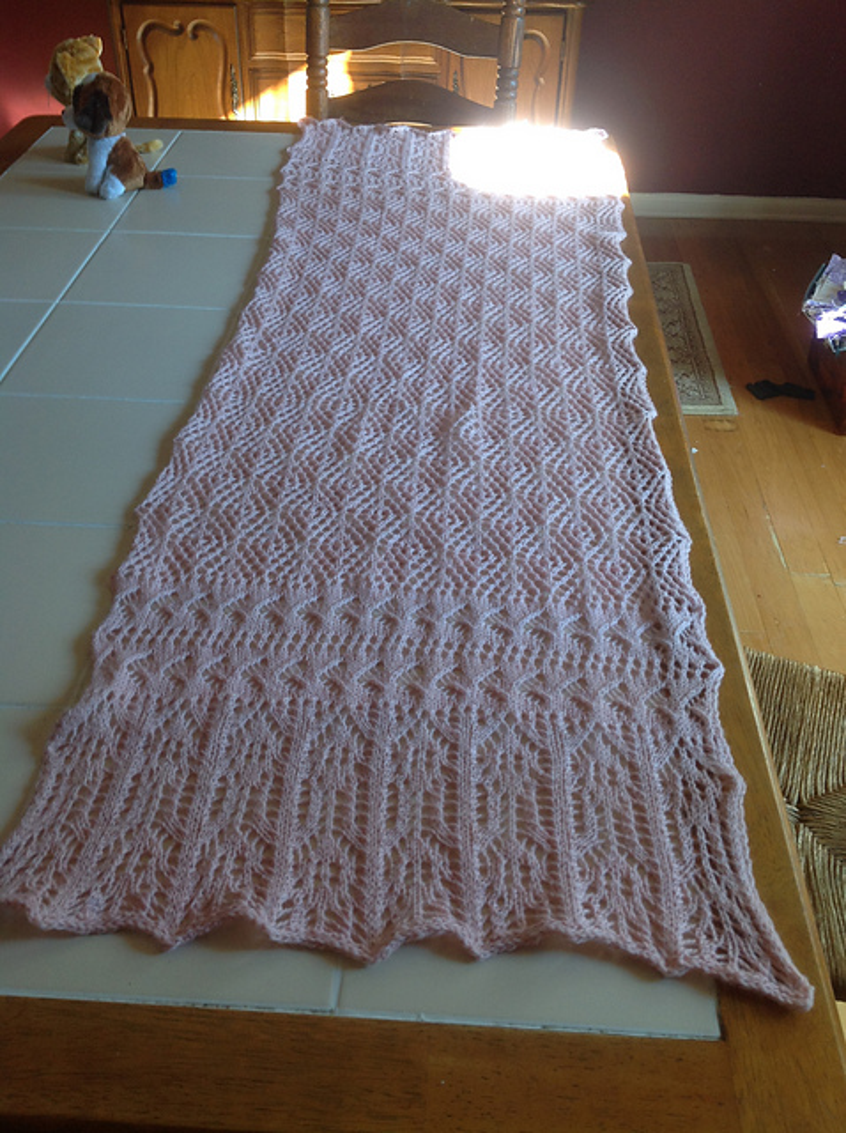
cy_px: 566
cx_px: 423
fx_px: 1144
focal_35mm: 35
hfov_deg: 40.6
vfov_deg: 52.7
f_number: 2.4
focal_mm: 4.28
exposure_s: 1/24
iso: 64
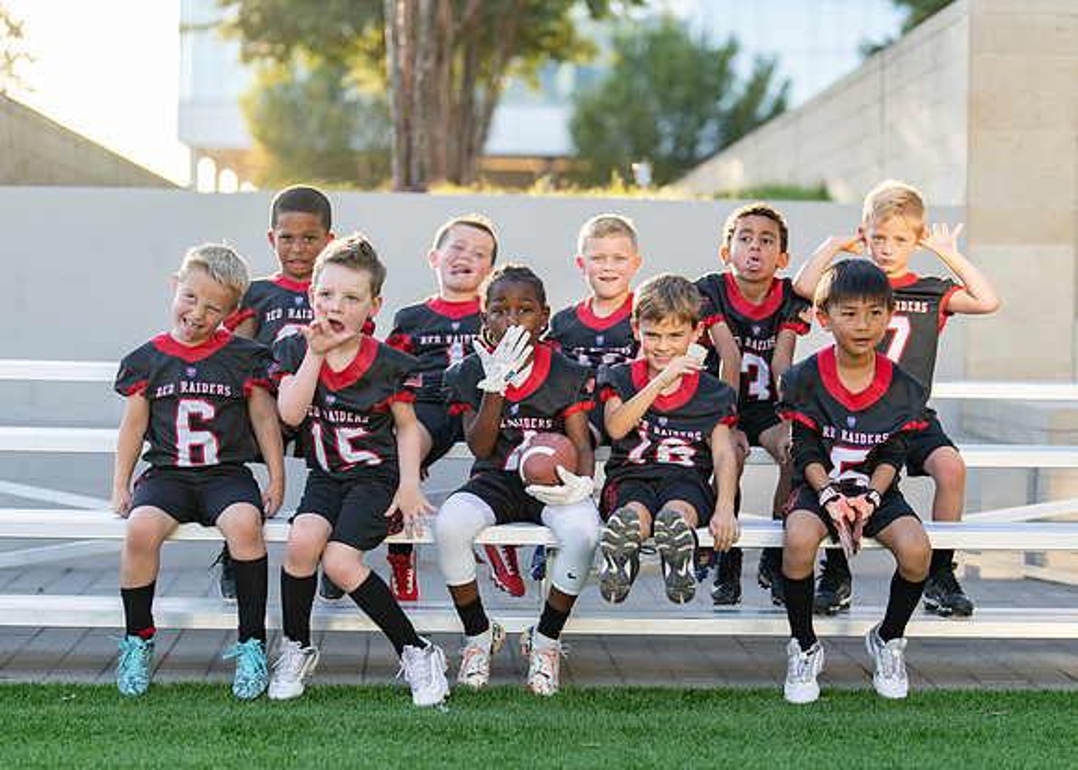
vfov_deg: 19.1
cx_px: 600
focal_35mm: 75
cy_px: 398
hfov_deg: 26.6
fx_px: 2283
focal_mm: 50
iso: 100
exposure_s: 1/1000
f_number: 1.2
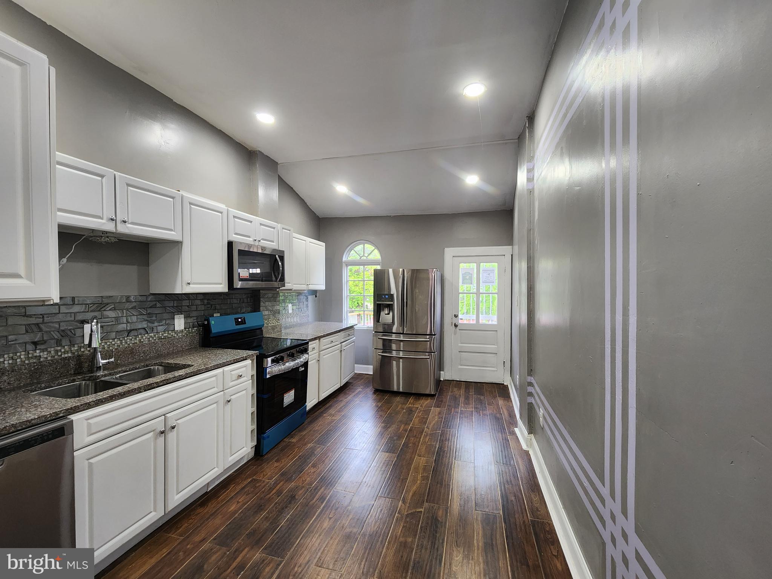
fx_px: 290
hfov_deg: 106.2
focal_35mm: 13
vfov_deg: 89.9
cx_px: 386
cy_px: 290
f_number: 2.2
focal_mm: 2.2
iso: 250
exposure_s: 1/60
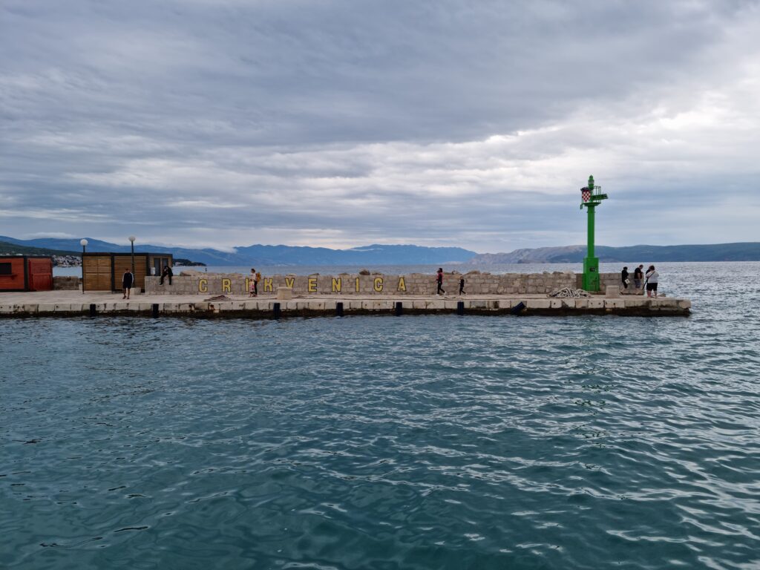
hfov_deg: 65.3
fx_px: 593
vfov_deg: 51.4
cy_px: 285
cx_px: 380
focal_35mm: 27
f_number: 2
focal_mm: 5.9
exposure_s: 1/562
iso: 25
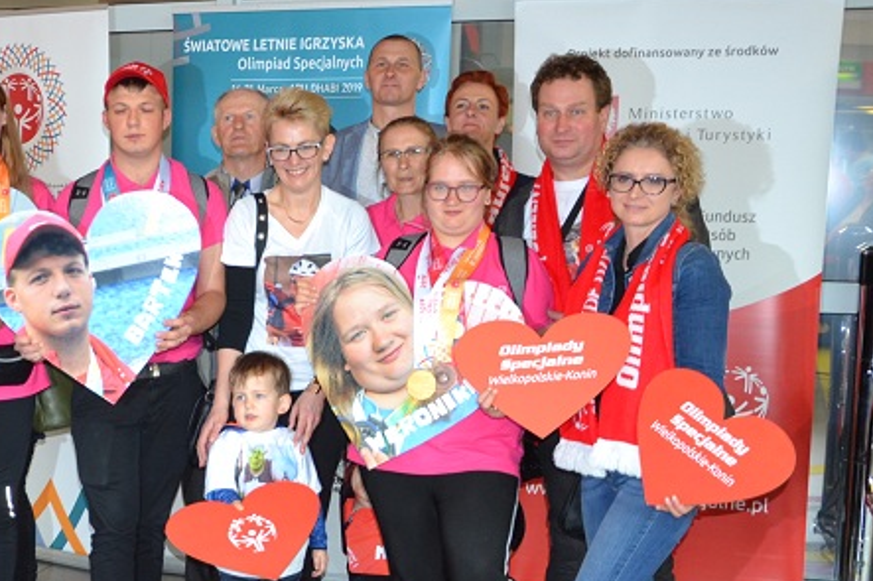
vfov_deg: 20.8
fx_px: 1576
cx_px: 101
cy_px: 391
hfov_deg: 29.8
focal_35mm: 65
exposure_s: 1/60
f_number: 3.8
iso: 1000
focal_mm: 24
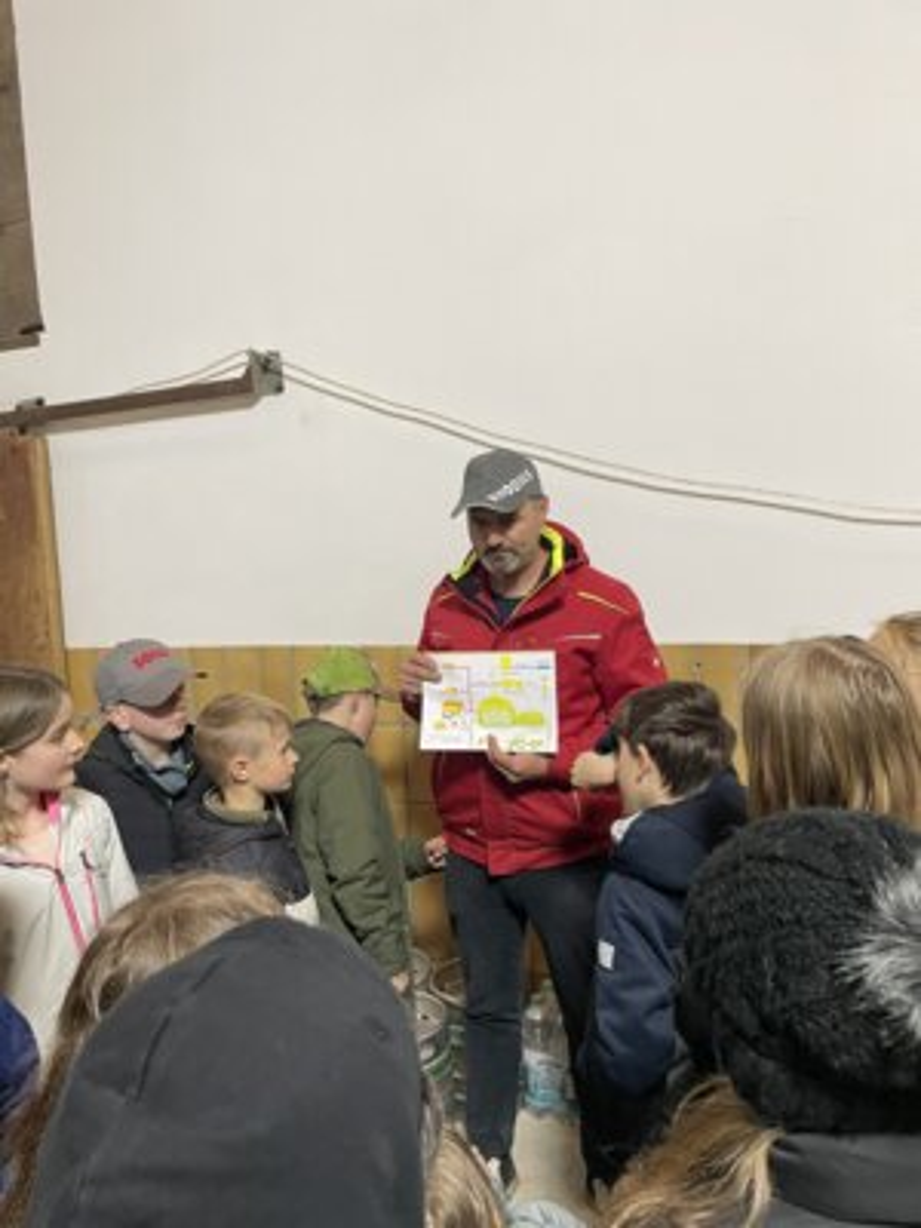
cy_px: 614
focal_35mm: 26
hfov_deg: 53.1
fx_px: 922
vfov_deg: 67.3
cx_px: 460
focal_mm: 4.2
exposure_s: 1/50
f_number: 1.6
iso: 160
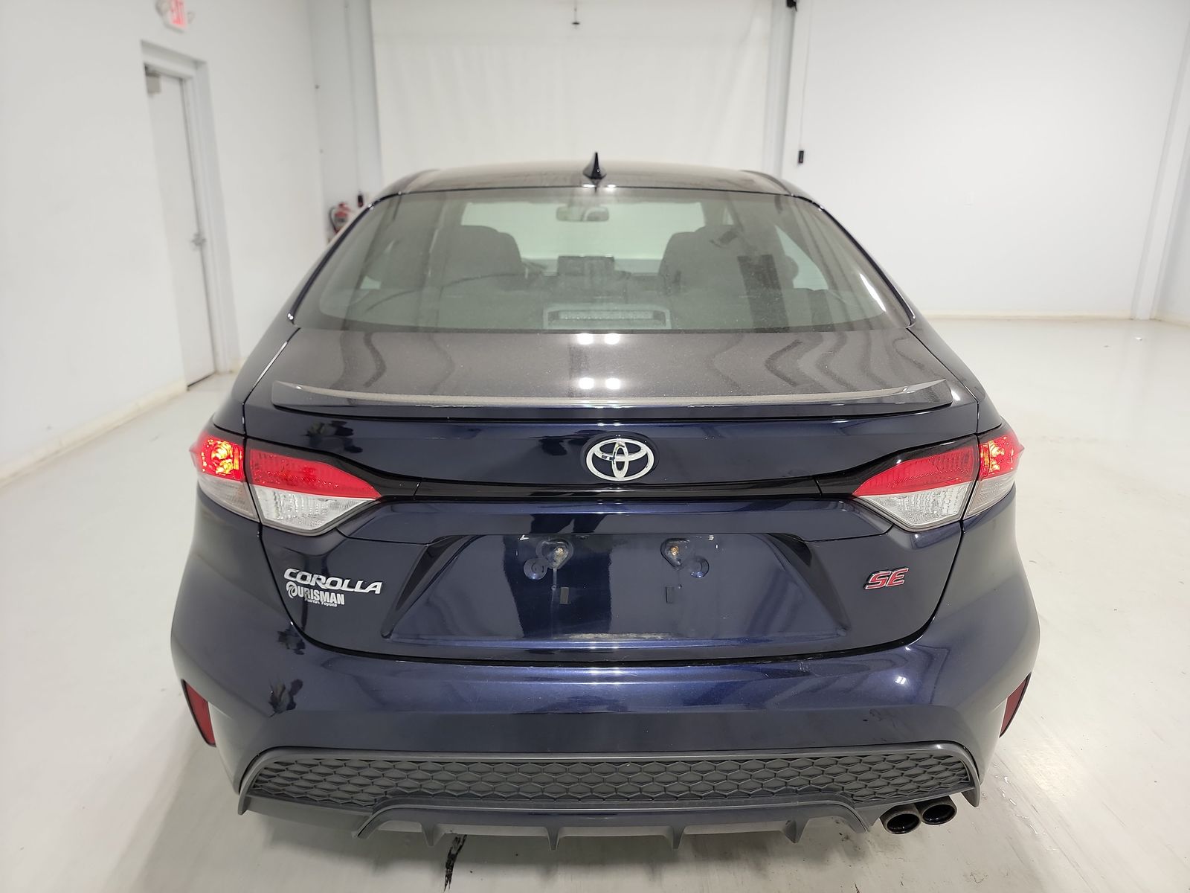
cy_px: 446
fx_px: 825
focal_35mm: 24
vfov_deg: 56.8
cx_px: 595
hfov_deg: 71.6
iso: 258
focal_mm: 6.7
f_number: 1.8
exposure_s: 1/59
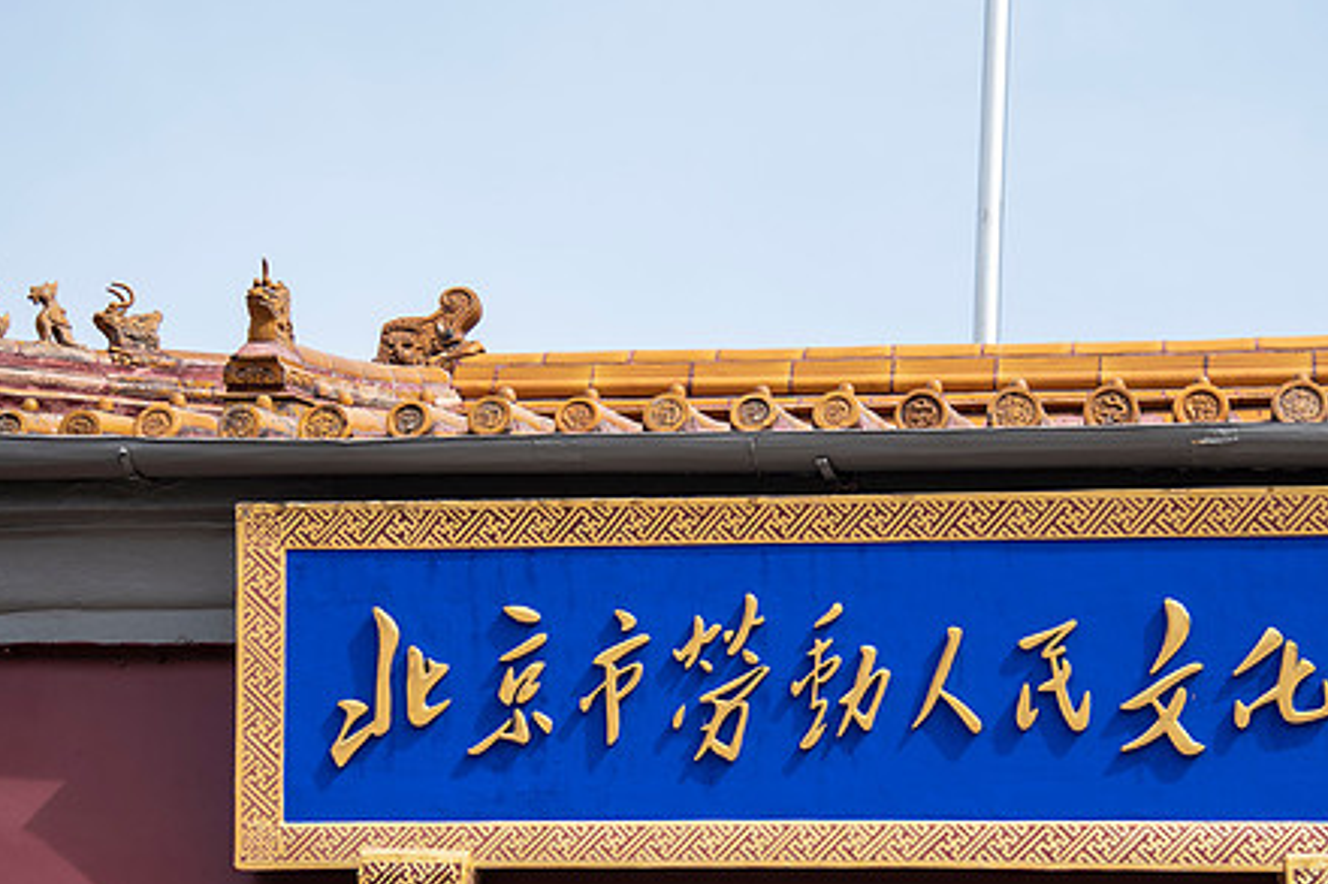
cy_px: 515
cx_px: 821
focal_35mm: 81
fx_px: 2987
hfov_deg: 25.0
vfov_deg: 16.8
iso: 100
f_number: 4
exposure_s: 1/640
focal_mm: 52
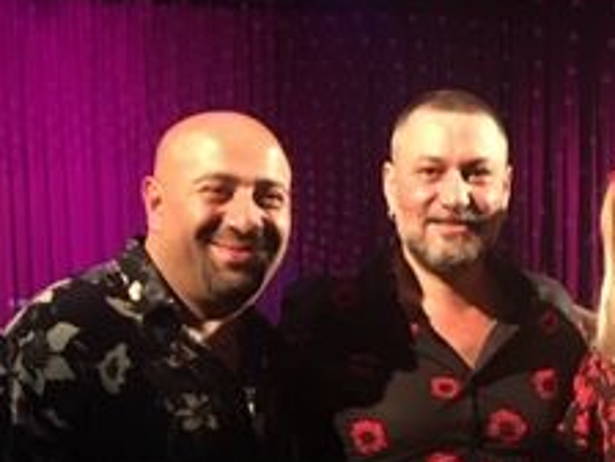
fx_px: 1475
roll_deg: +1.1
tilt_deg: -0.4
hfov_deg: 23.0
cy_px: 500
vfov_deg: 17.2
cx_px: 541
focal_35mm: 83
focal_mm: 4.15
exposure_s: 1/17
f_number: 2.2
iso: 200
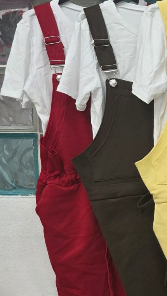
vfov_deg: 33.3
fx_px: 496
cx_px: 331
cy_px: 135
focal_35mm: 63
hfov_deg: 15.4
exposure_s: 1/100
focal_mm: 6.3
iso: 100
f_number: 1.7
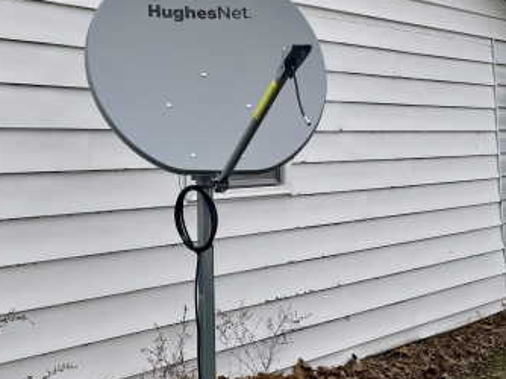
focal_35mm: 52
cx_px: 96
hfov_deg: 35.6
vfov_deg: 27.4
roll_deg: +0.6
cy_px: 71
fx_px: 760
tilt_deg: +4.9
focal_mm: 4.2
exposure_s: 1/502
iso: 32
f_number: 1.6
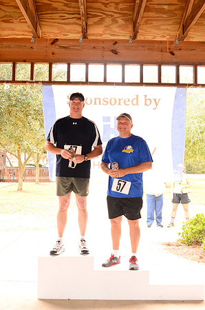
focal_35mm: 44
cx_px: 102
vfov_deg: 45.0
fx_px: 373
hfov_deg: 30.7
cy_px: 155
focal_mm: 29
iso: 640
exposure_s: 1/125
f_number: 4
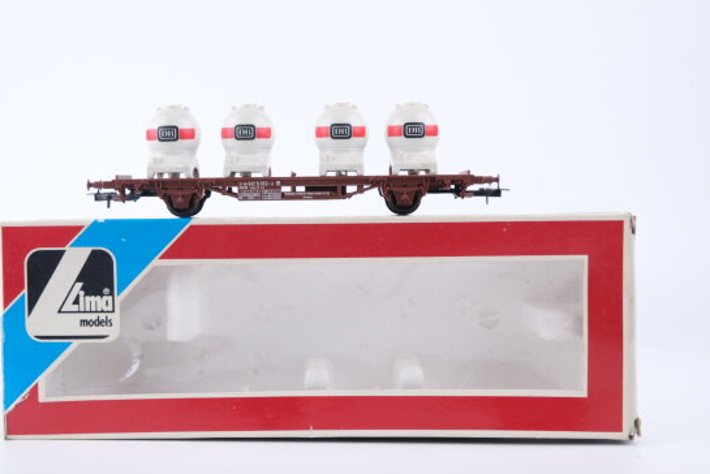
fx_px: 868
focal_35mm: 44
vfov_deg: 30.5
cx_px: 320
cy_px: 245
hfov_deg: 44.4
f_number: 8
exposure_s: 1/160
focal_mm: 26.5
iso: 500
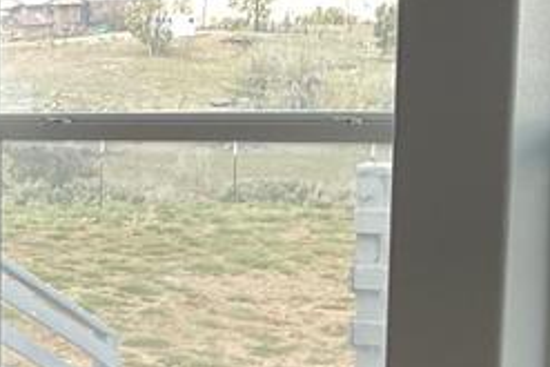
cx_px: -517
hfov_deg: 14.0
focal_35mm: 125
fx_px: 1911
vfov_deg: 10.9
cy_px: 380
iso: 64
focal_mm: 3
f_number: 1.8
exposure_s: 1/120
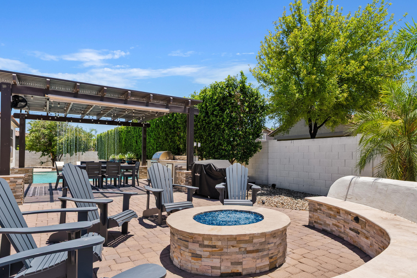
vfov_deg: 57.2
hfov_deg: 78.4
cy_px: 152
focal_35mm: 22
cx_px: 228
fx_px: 255
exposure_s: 1/80
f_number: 8
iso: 125
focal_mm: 20
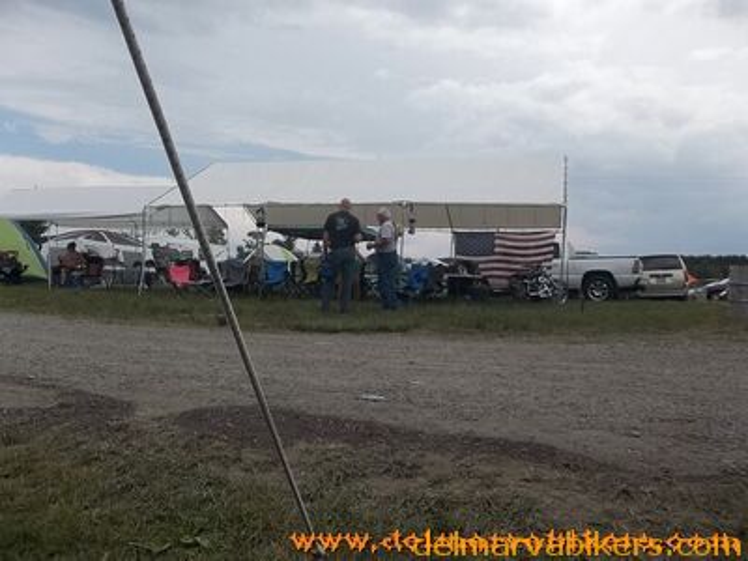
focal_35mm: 27
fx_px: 583
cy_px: 280
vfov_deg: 51.4
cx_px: 374
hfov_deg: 65.3
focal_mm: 4.9
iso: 80
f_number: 8.9
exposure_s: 1/160
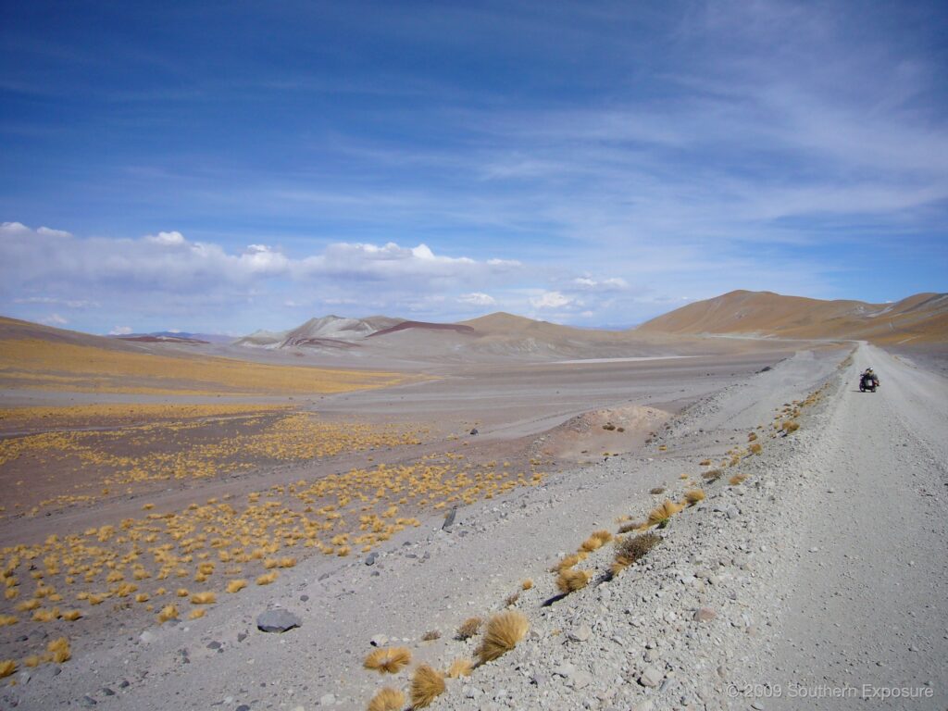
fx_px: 767
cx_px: 474
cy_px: 356
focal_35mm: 28
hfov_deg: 63.4
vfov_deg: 49.7
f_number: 5.6
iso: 80
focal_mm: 4.6
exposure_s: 1/640
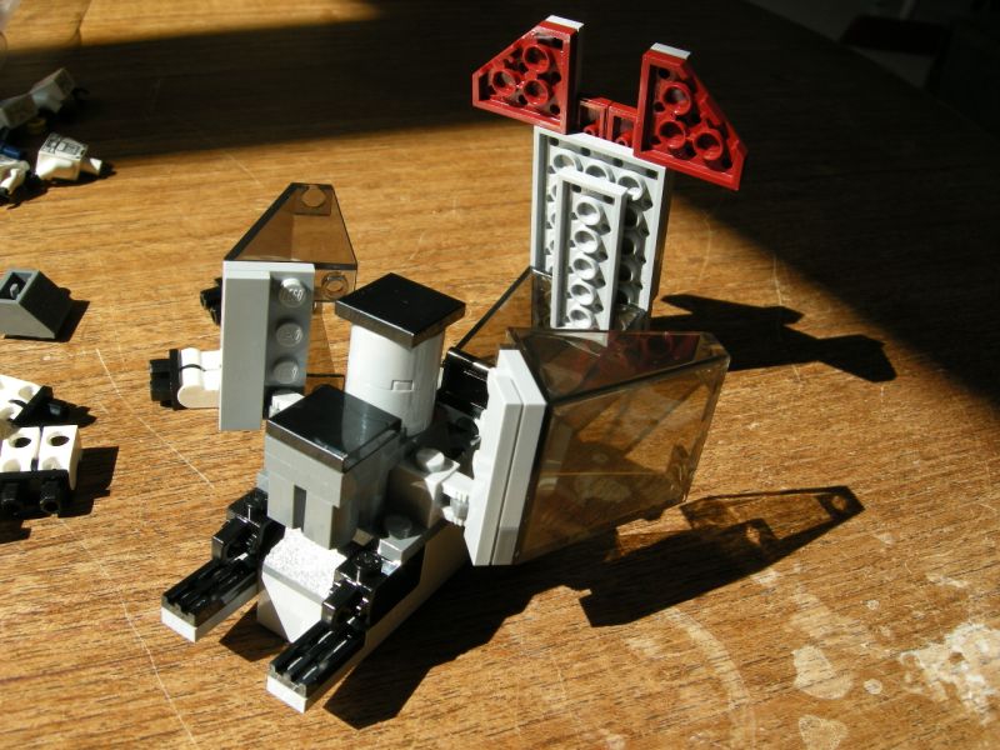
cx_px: 500
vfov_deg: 39.7
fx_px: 1040
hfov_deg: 51.4
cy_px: 375
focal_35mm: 36
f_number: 4.8
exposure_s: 1/187
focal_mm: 7.5
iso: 64
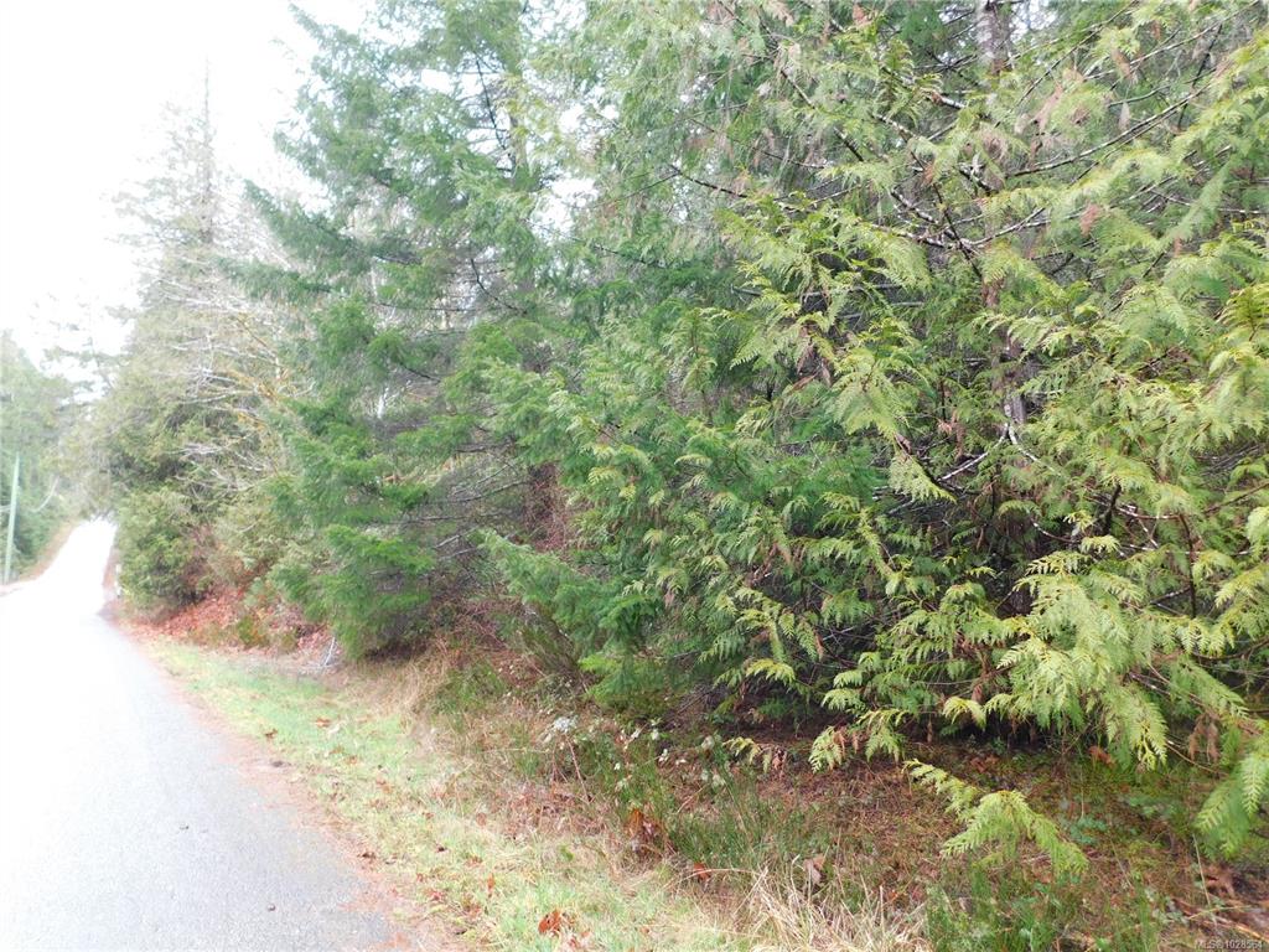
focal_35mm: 23
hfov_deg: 73.9
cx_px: 634
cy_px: 476
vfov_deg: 58.9
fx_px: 843
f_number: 3
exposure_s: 1/50
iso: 125
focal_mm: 4
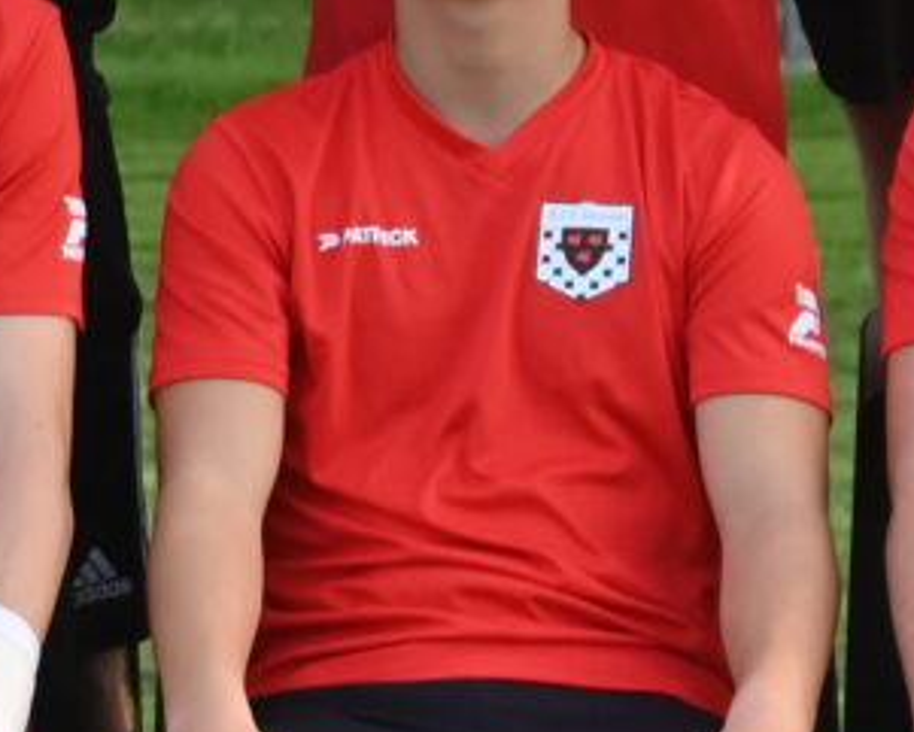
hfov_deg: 4.8
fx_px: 10797
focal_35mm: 399
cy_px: -235
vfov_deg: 3.9
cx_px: -386
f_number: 5
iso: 400
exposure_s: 1/800
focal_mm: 50
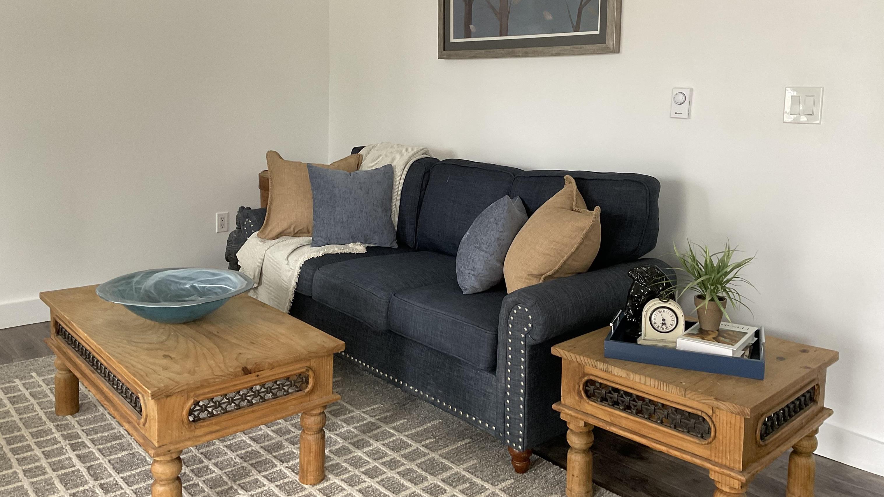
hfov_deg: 61.0
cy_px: 172
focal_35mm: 32
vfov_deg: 36.4
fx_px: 750
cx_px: 438
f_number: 1.8
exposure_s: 1/73
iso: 64
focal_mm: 3
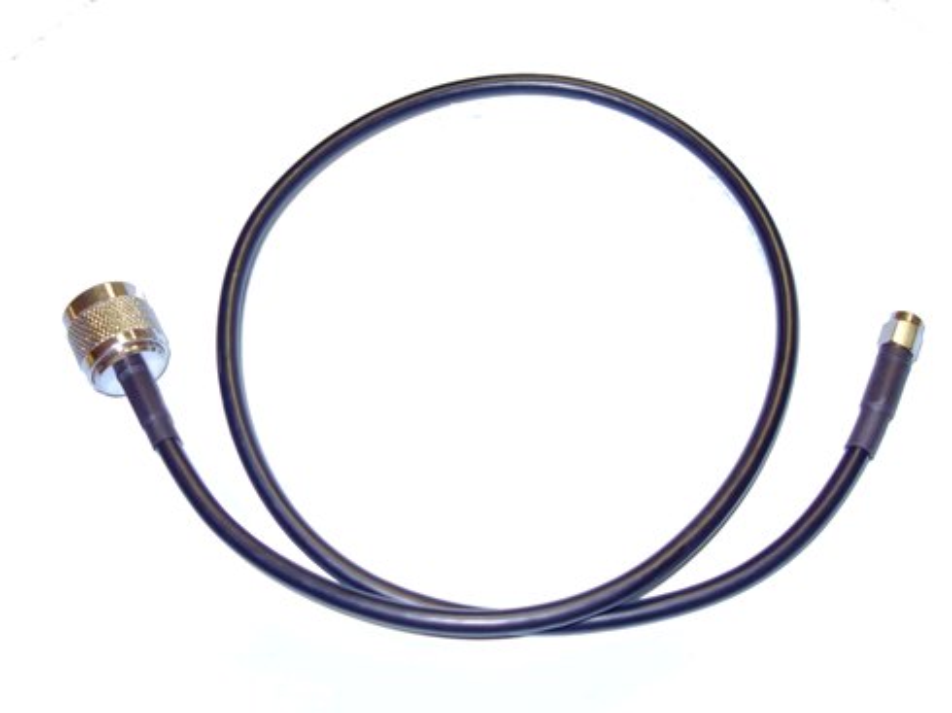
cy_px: 356
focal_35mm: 35
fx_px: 962
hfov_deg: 52.6
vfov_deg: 40.7
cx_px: 476
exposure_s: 1/45
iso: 100
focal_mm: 6.3
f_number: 2.8
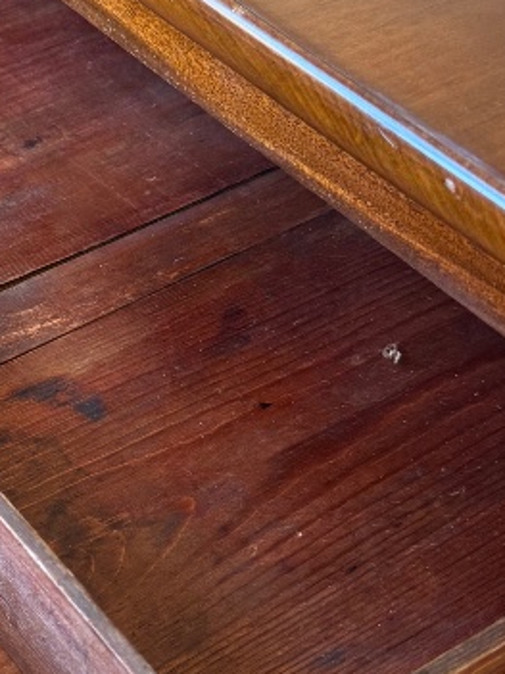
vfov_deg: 23.8
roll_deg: -0.5
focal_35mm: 82
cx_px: -84
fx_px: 1596
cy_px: 265
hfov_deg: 17.2
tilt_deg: -40.2
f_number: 1.78
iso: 250
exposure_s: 1/60
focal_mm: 6.76
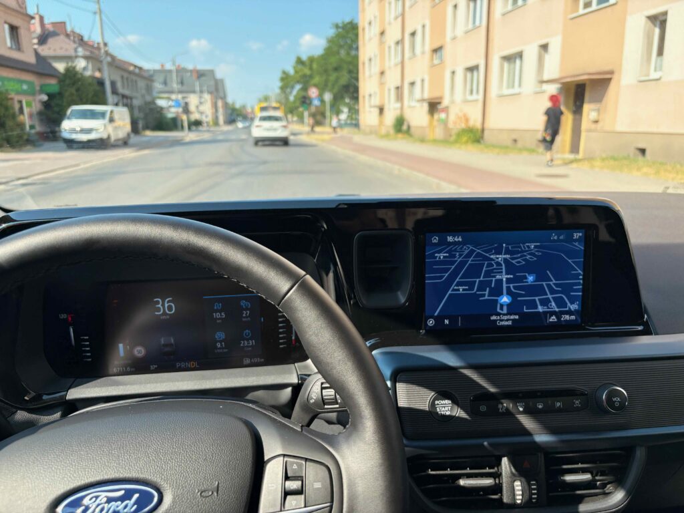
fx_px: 514
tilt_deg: -15.6
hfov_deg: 67.3
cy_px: 256
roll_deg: +2.0
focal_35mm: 26
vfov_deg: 53.1
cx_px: 342
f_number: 1.6
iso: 50
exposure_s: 1/920
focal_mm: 5.96
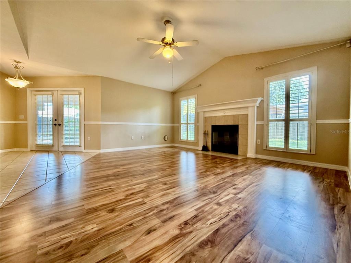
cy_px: 132
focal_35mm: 14
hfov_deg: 102.1
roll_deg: -0.8
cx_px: 176
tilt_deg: -0.3
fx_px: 142
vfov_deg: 85.7
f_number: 2.2
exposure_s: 1/99
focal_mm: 2.22
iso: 250
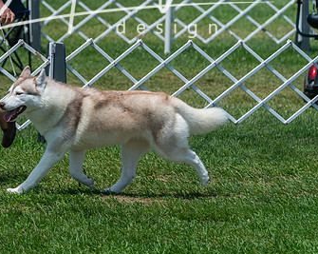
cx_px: 36
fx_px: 3280
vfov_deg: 4.4
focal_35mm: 349
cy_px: 46
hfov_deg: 5.5
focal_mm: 162
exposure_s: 1/1000
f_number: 5.6
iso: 125
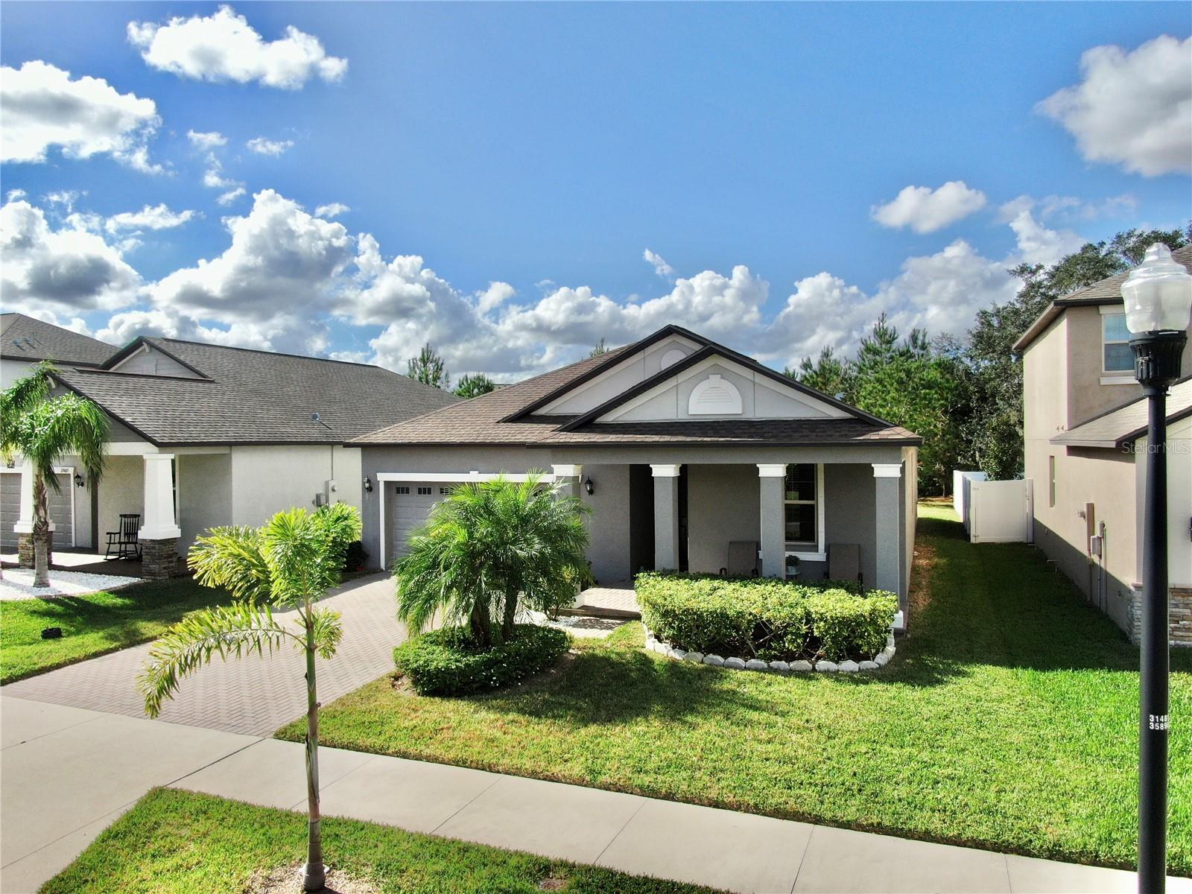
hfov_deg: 71.6
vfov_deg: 56.8
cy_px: 447
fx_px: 826
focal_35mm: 24
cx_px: 596
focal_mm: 4.39
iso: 110
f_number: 2.8
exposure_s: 1/2000
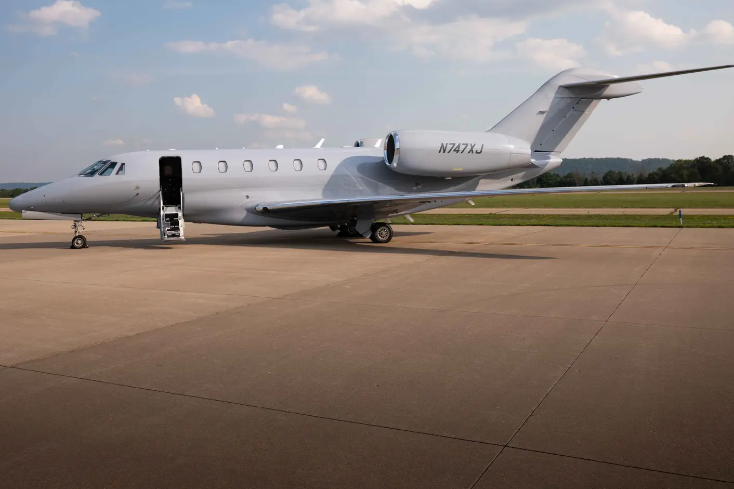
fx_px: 693
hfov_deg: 55.6
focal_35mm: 34
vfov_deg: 38.5
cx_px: 320
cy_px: 170
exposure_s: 1/500
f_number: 5.6
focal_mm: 24
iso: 100
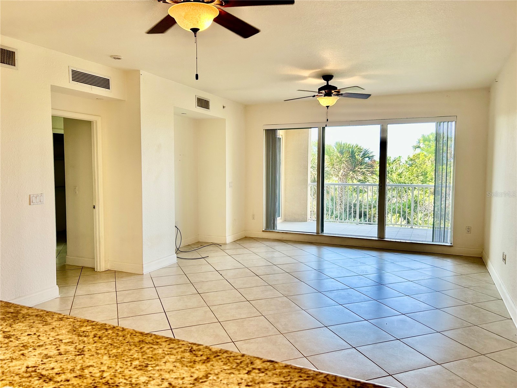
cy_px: 194
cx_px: 258
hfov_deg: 67.3
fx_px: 388
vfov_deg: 53.1
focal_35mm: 26
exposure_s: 1/120
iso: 64
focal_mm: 5.7
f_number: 1.5
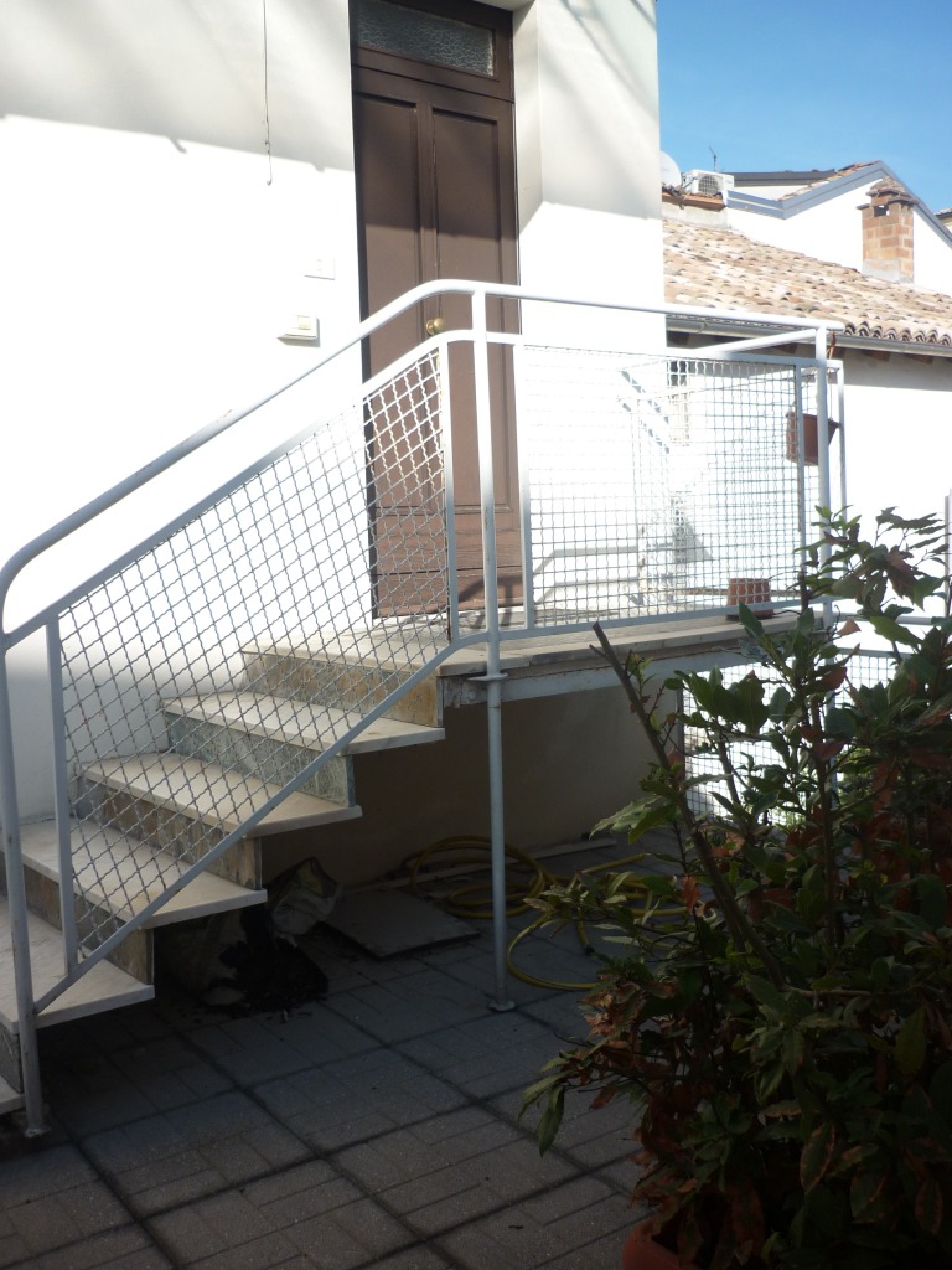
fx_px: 1210
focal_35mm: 33
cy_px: 635
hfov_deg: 42.9
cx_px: 476
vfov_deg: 55.4
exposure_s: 1/1000
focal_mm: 5.5
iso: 80
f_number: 2.8
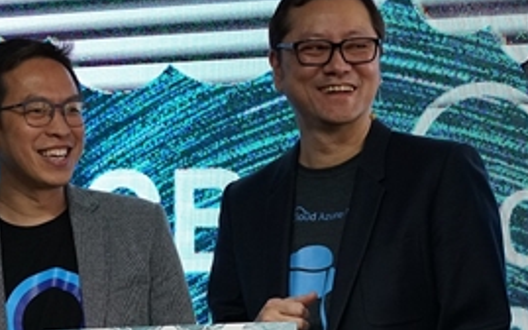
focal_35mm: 85
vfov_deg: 15.0
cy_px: 357
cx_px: 232
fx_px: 1223
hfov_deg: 24.3
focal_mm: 35
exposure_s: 1/320
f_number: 2.8
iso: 2000
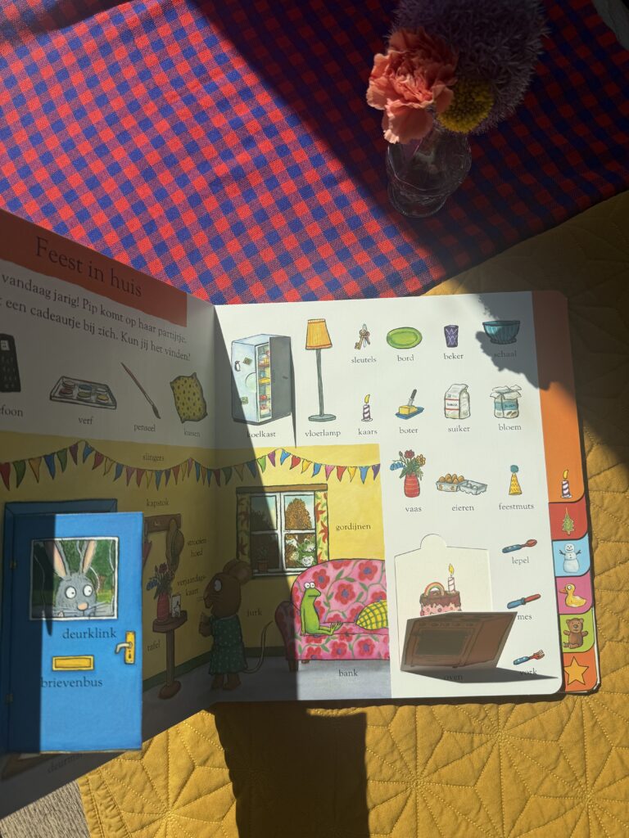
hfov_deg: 56.8
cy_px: 419
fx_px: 581
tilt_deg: -80.7
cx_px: 314
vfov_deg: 71.6
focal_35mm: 24
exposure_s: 1/6711
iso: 80
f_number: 1.78
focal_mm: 6.76
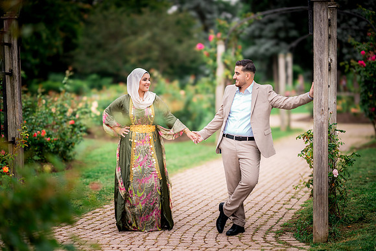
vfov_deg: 16.1
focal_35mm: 85
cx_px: 188
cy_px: 126
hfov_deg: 23.9
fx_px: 888
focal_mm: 85
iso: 100
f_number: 1.4
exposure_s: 1/2000
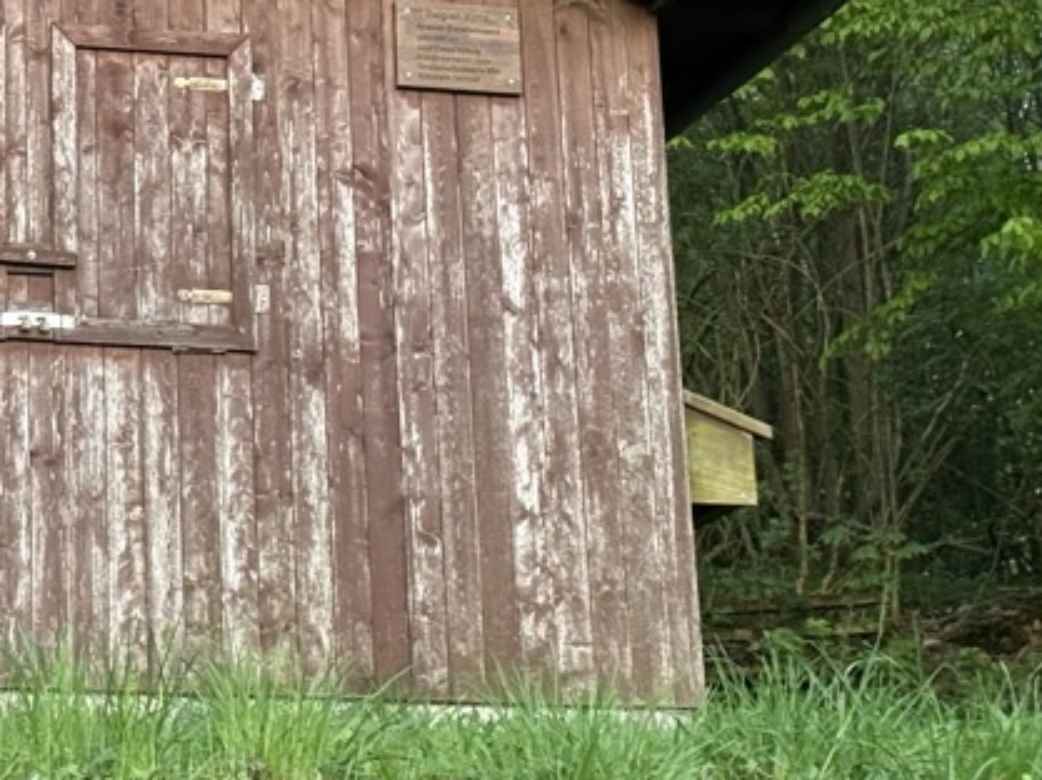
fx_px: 3549
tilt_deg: +17.8
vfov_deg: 12.5
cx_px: 60
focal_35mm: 118
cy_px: 125
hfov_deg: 16.4
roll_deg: +0.6
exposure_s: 1/54
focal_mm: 6.76
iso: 250
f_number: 1.78
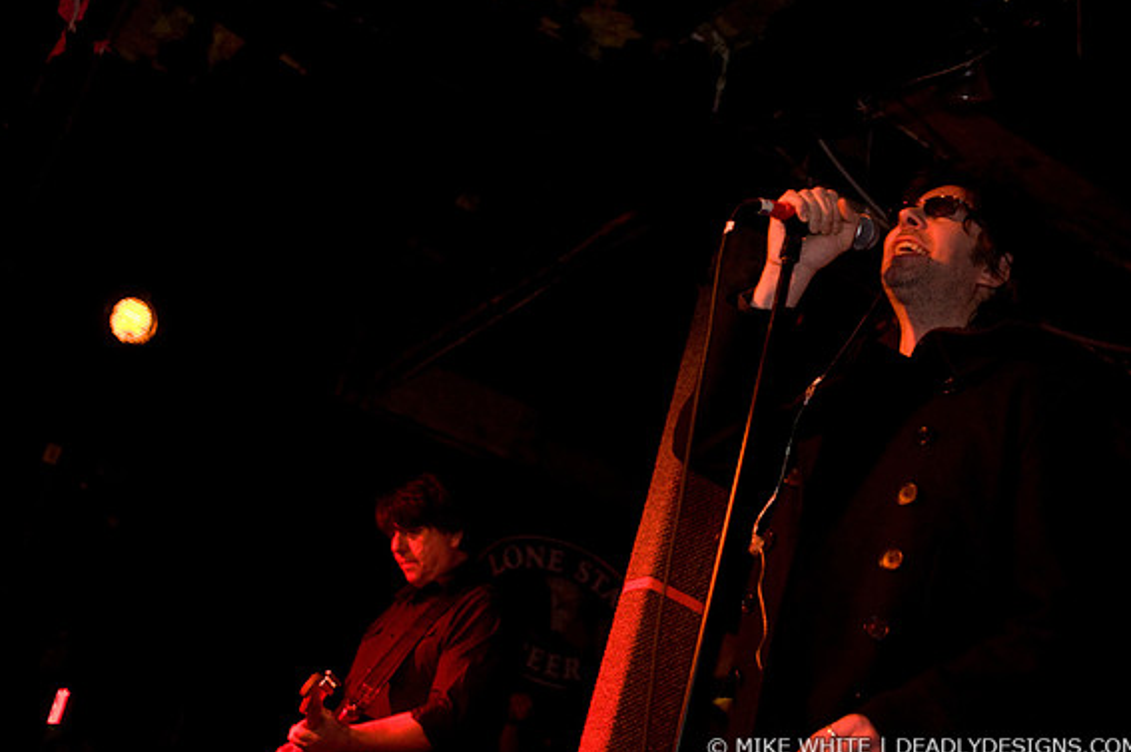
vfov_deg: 29.2
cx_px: 570
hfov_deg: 42.8
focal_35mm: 46
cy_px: 380
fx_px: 1444
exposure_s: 1/50
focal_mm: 30
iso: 1000
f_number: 2
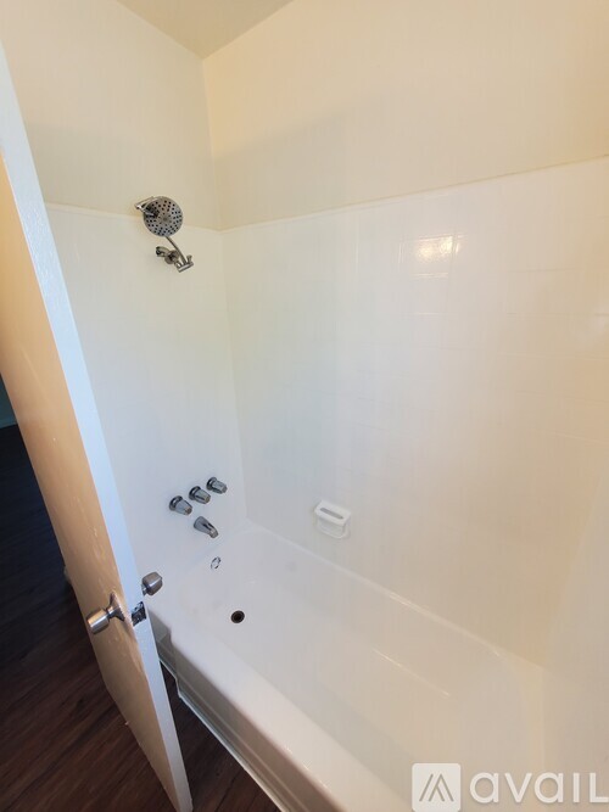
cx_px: 304
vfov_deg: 106.2
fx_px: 305
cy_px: 406
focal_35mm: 13
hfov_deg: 89.9
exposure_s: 1/60
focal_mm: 1.8
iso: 64
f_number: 2.2
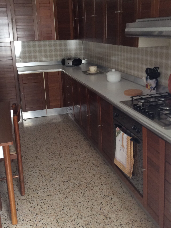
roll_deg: +3.4
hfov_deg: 34.3
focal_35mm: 42
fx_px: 277
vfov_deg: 44.7
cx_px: 84
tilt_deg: -16.3
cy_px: 97
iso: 80
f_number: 2.4
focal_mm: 3.3
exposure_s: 1/25
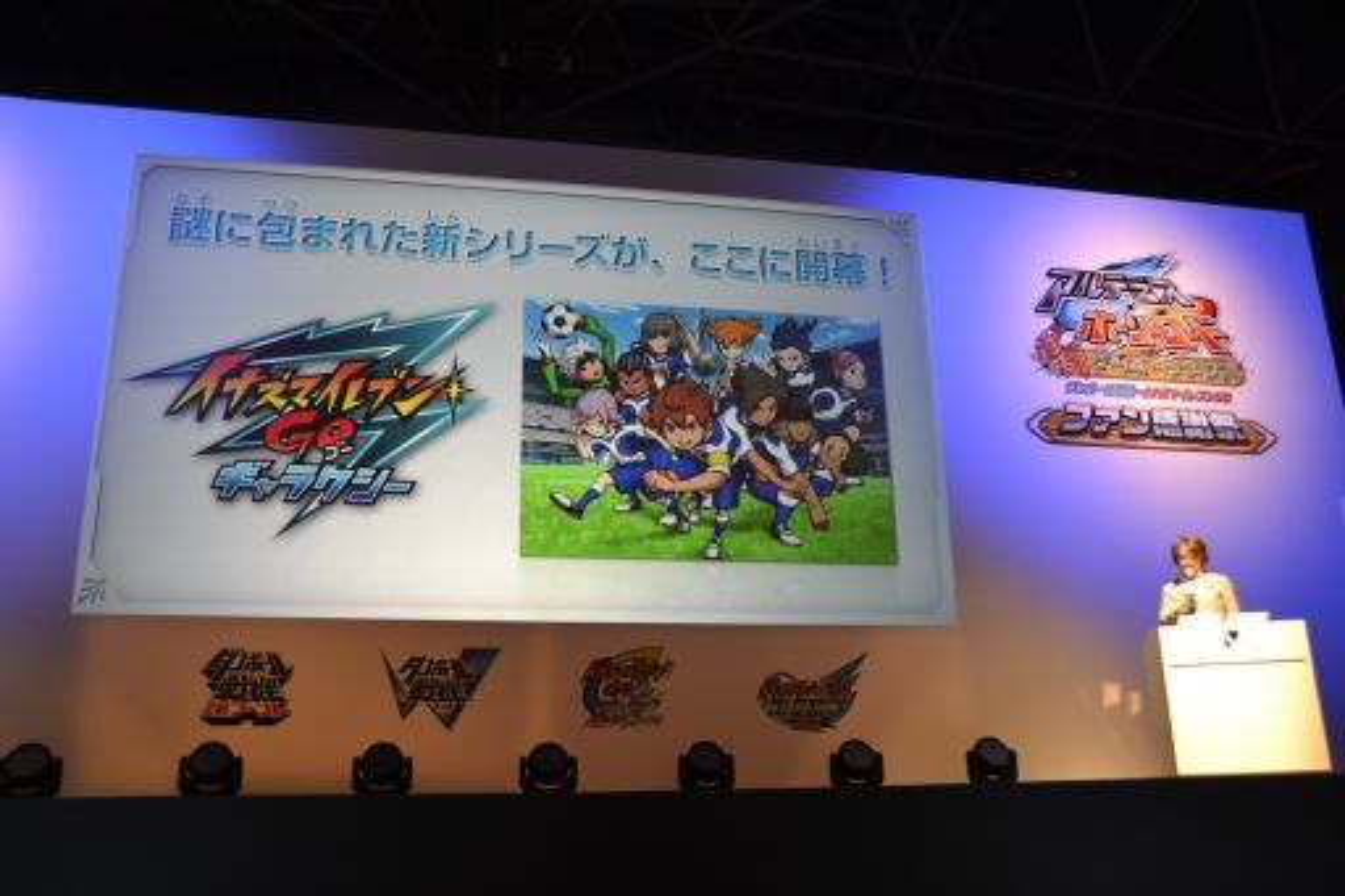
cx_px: 672
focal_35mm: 30
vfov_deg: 43.6
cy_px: 448
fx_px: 1120
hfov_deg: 61.9
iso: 400
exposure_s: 1/25
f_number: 3.5
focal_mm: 20
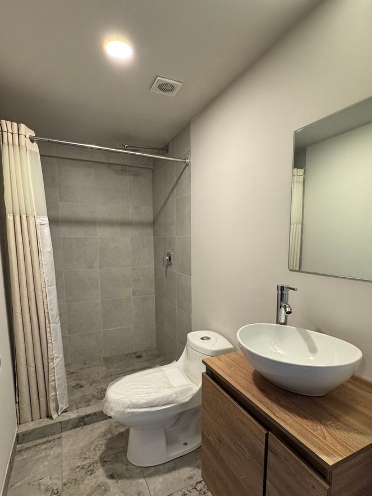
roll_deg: +0.2
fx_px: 272
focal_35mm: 19
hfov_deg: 68.6
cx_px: 199
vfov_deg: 84.3
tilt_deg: -7.3
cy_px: 277
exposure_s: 1/76
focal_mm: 2.22
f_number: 2.2
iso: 320
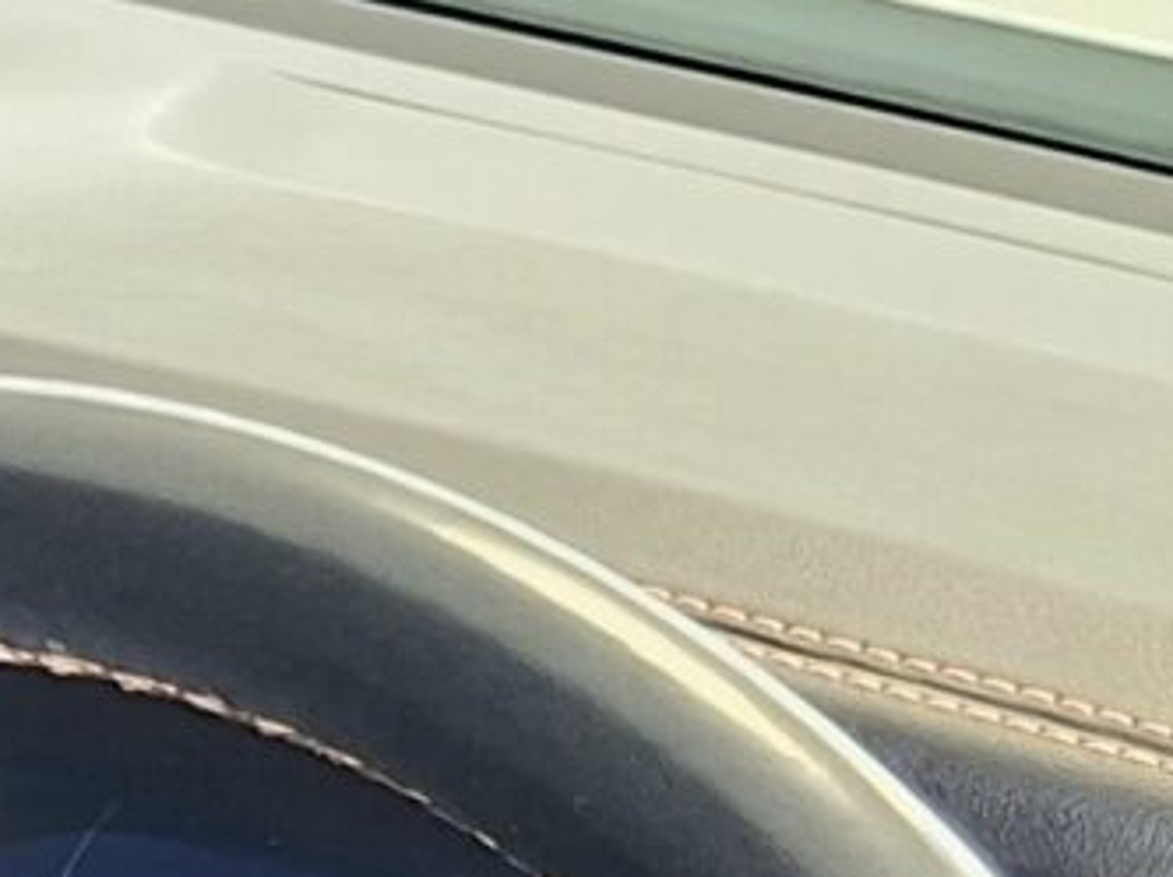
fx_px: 5991
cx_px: -1229
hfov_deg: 10.3
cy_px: 1775
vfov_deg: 8.0
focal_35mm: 177
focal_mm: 5.54
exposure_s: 1/33
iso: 400
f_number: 1.8
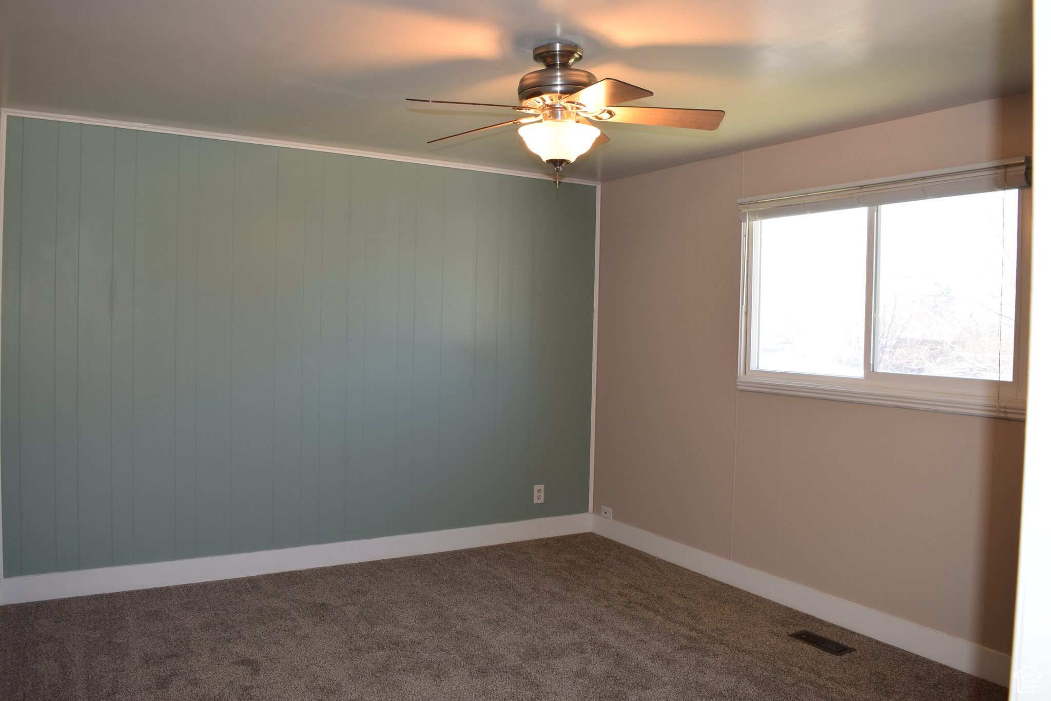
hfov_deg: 67.4
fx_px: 788
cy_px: 350
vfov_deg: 47.9
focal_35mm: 27
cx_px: 526
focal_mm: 18
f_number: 5.6
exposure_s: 1/125
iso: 500
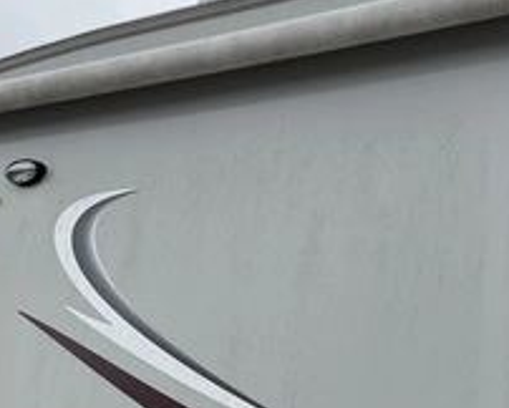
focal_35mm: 56
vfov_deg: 27.2
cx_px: 358
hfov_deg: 33.1
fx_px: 844
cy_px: 209
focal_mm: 3
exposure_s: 1/1279
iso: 25
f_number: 1.8
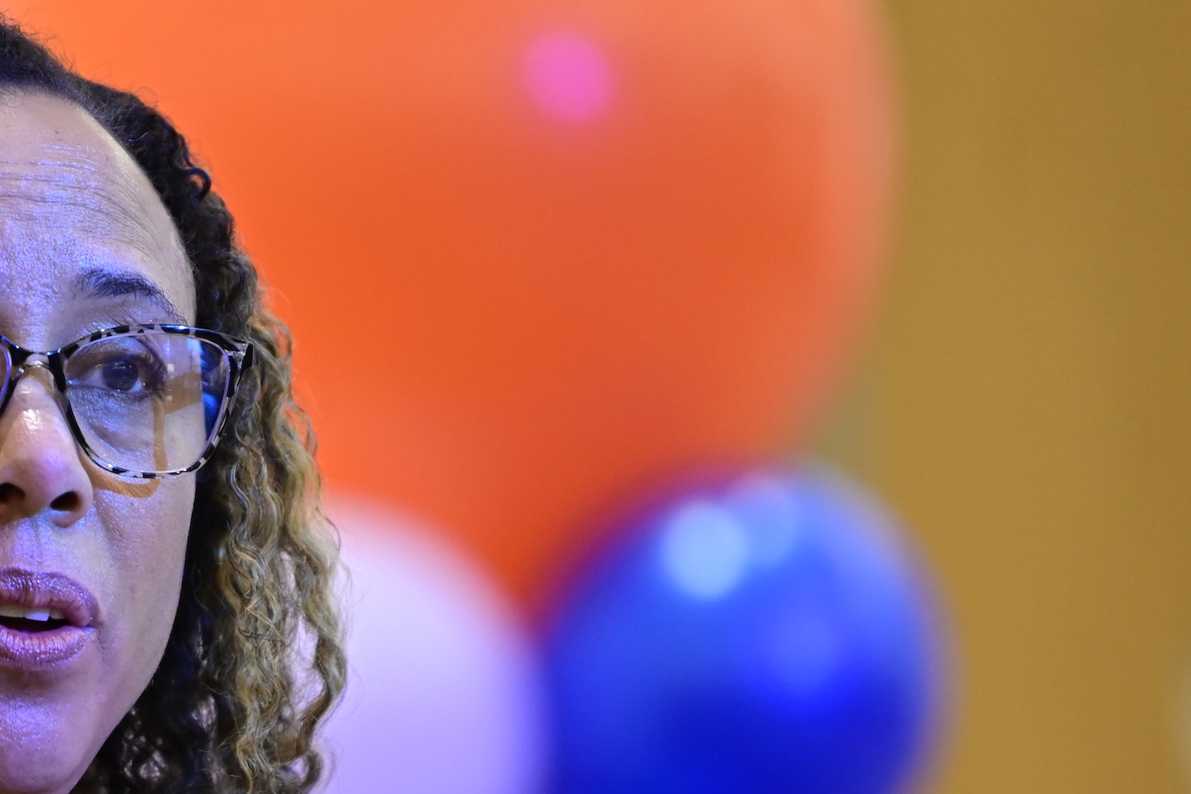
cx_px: -100
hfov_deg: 4.2
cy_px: 689
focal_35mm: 485
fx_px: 16043
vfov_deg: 2.8
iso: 1250
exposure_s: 1/320
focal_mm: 200
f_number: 2.8
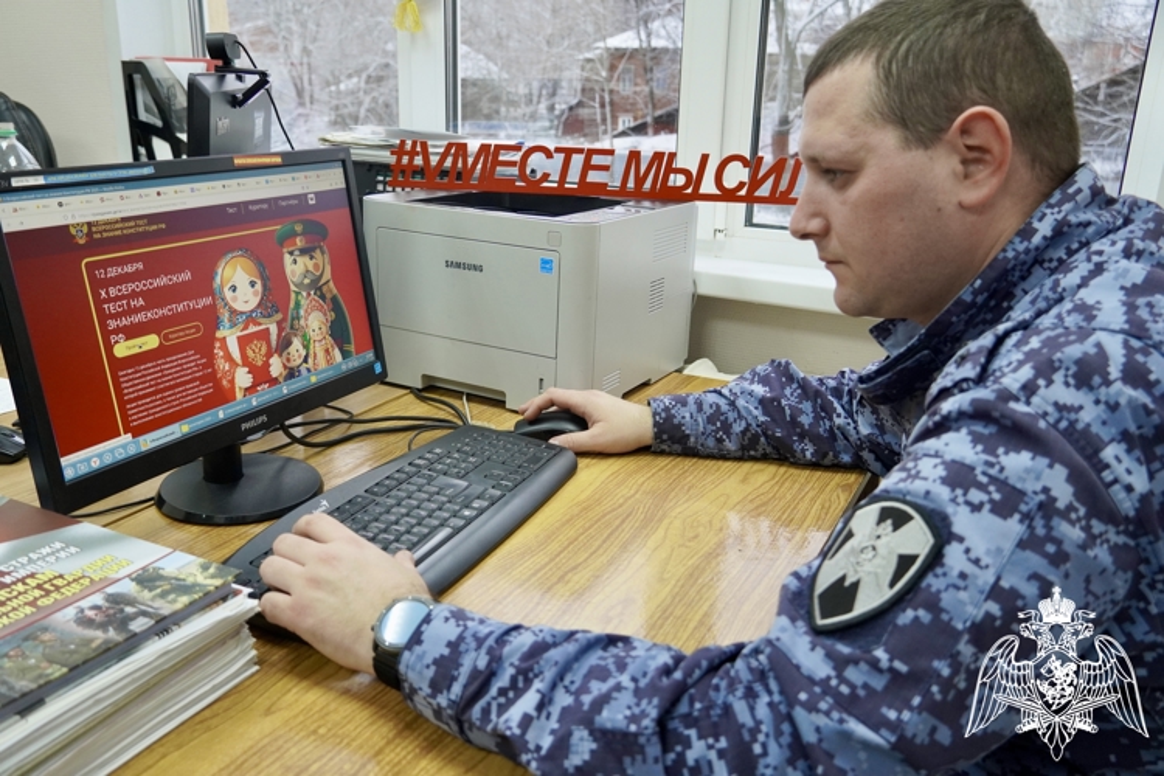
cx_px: 582
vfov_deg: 43.6
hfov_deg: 61.9
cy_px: 388
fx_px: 970
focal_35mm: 30
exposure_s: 1/160
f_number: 4
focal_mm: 20
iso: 800
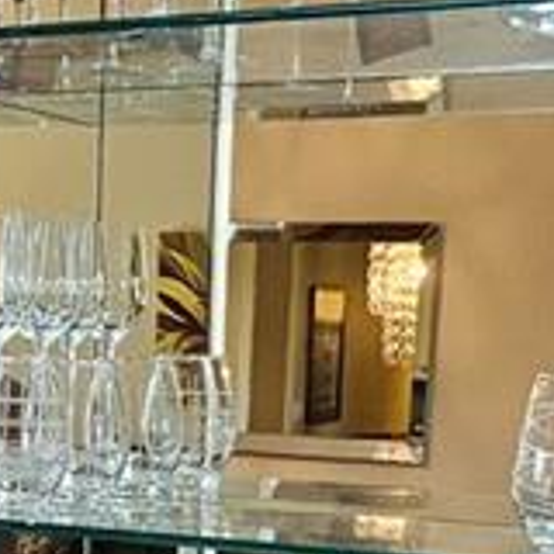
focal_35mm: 86
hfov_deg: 19.8
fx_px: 1557
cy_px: 609
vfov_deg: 19.3
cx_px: 66
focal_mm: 2.2
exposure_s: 1/60
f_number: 2.2
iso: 250
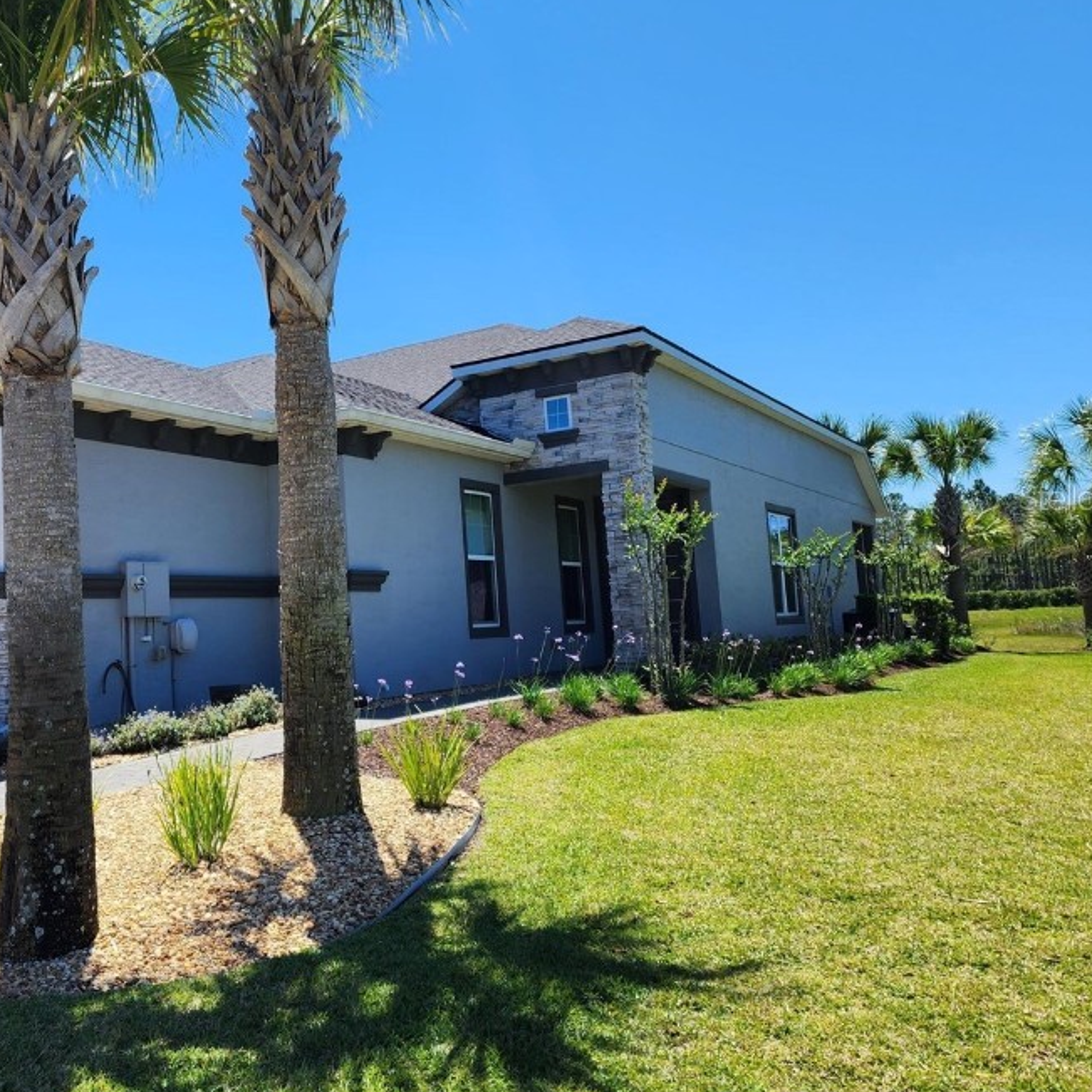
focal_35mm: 32
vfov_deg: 51.0
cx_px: 319
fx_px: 1142
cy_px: 497
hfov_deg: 49.7
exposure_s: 1/775
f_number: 1.8
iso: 12
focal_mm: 6.4
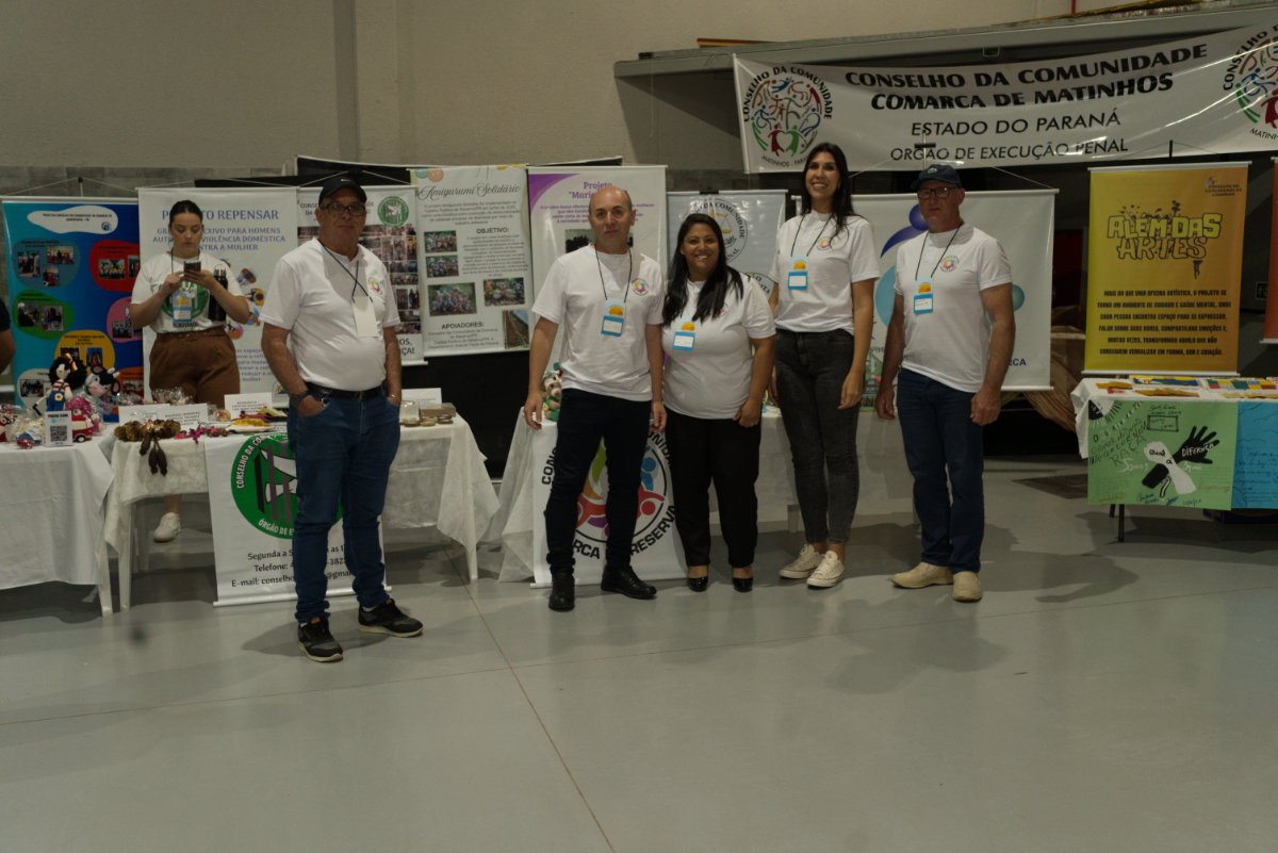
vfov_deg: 37.9
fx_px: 1243
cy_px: 426
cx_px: 639
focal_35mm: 35
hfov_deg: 54.4
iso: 3200
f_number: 4
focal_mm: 35
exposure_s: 1/100
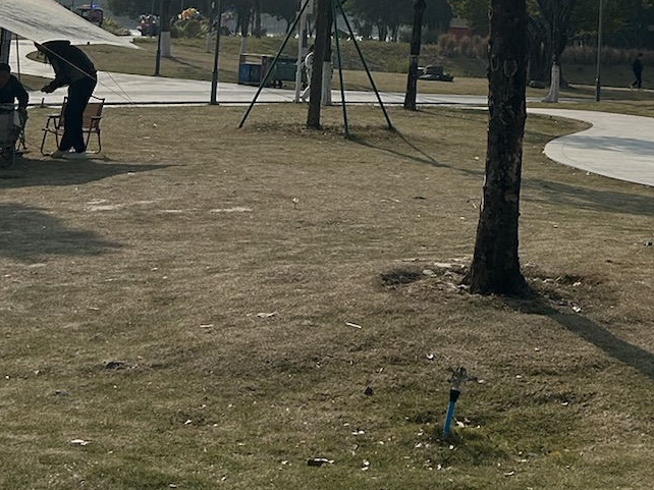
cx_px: 414
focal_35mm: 83
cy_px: -108
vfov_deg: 16.9
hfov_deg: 23.5
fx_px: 1568
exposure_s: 1/16393
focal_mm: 5.7
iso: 50
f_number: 1.5
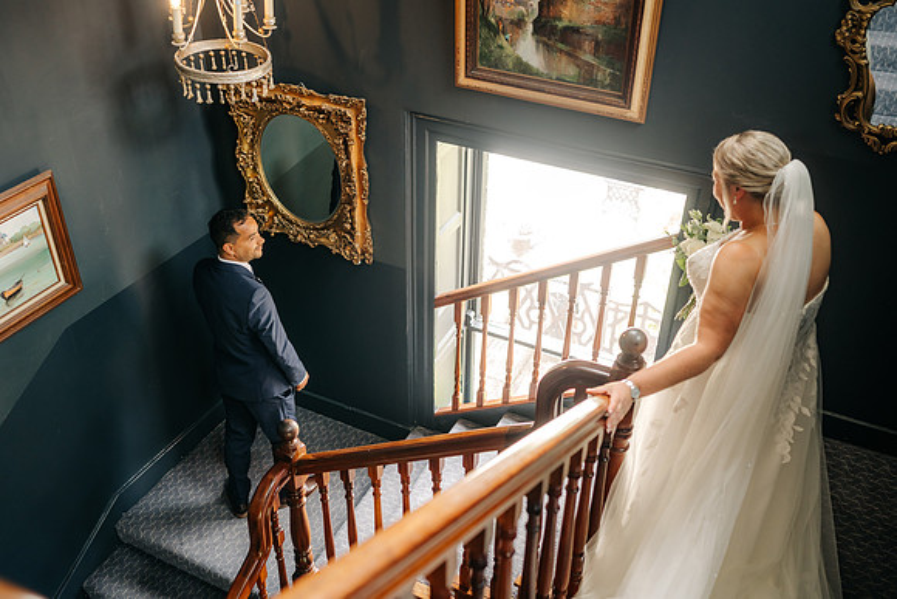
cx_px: 448
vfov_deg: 37.4
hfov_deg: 53.8
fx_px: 883
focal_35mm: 35
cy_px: 300
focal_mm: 35
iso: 400
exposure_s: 1/250
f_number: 2
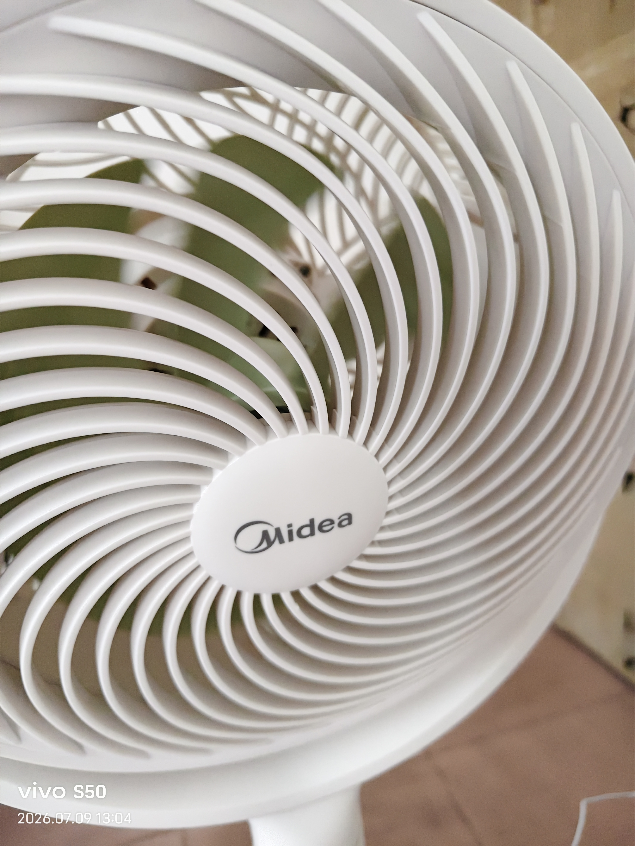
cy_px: 423
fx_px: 563
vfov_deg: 73.9
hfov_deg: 58.9
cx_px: 318
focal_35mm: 23
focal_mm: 5.56
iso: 3500
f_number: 1.88
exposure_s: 1/364
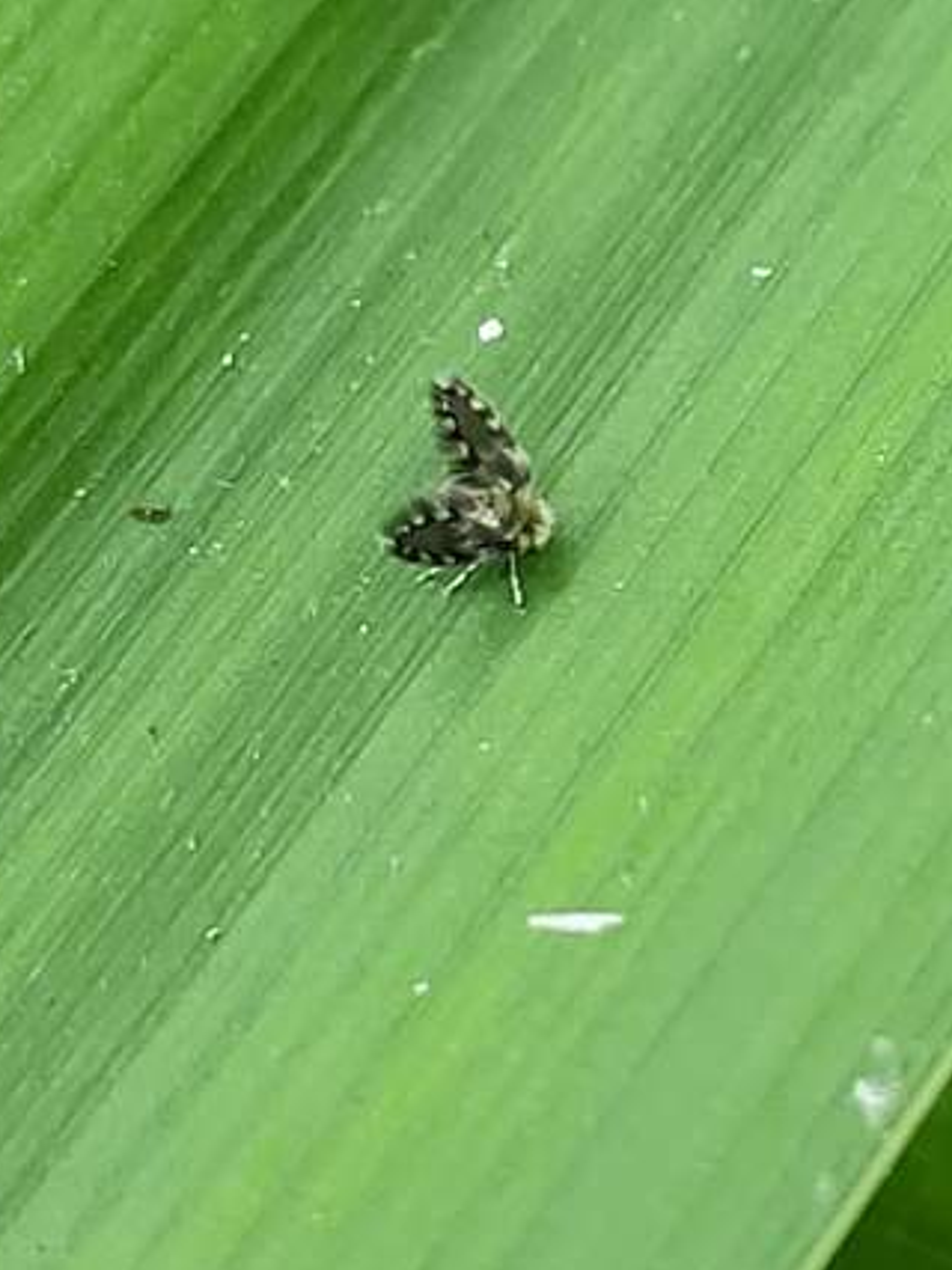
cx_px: 622
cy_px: 616
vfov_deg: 47.9
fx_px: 1431
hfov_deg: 36.5
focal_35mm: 39
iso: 418
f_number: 1.75
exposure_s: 1/120
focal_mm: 4.77
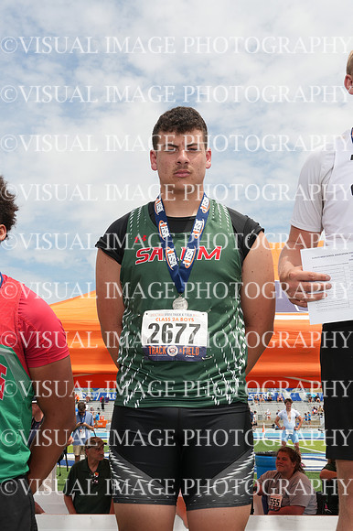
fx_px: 751
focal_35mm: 51
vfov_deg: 38.9
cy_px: 266
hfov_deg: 26.5
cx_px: 176
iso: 100
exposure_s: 1/160
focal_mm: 34
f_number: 11
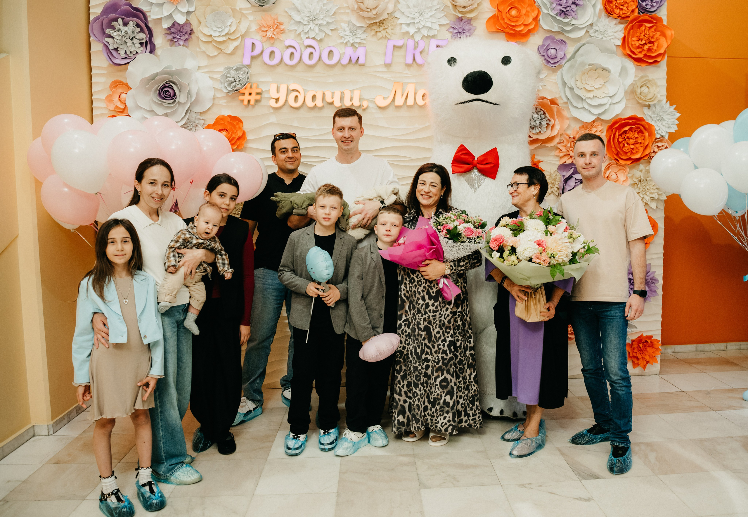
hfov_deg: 66.1
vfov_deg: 48.5
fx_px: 573
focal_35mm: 27
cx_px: 415
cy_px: 252
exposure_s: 1/160
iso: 640
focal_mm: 24
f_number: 4
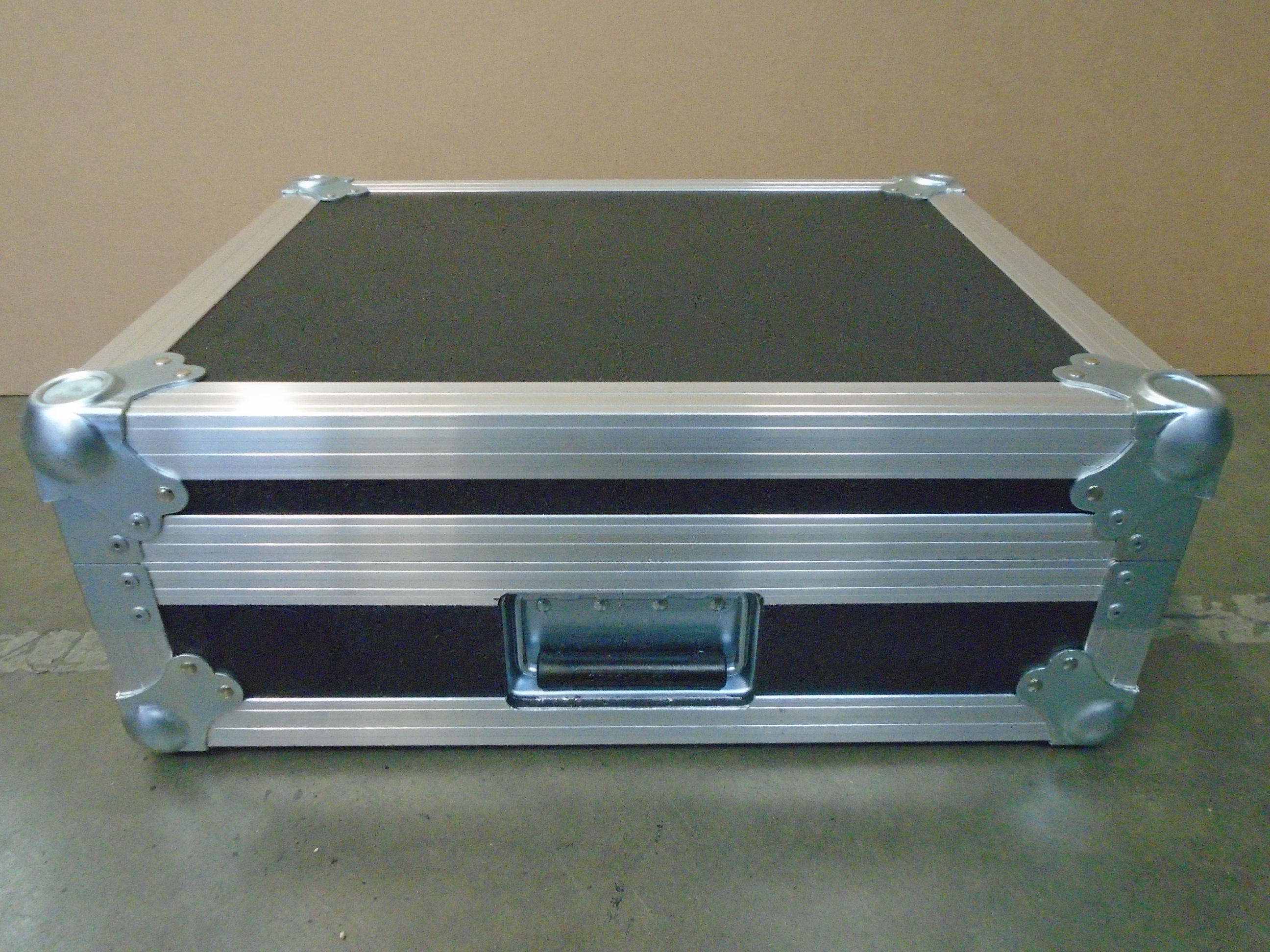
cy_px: 476
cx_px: 635
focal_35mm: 26
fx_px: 954
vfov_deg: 53.1
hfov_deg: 67.3
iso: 800
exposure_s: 1/40
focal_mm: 4.6
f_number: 3.2
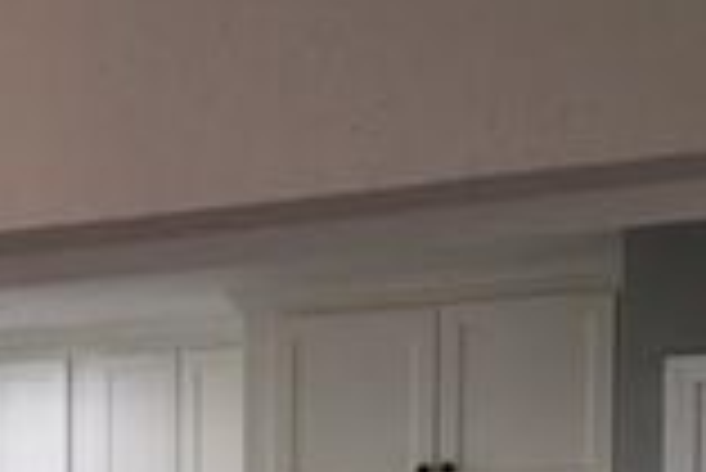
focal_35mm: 96
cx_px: -180
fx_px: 1884
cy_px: 721
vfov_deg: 13.4
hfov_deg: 19.7
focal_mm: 4.15
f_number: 2.2
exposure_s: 1/15
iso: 25
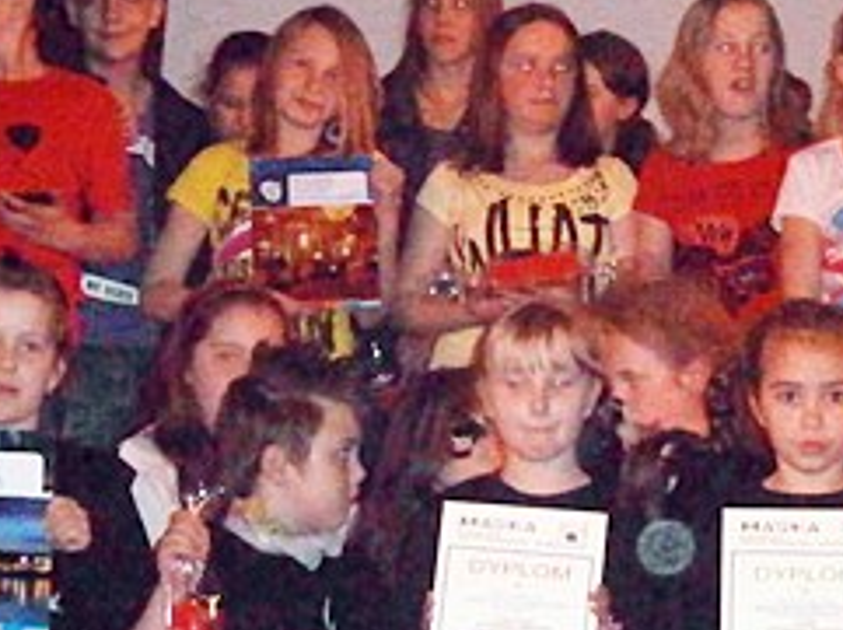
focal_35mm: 125
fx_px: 3040
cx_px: 504
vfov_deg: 11.8
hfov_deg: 15.8
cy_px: 434
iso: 1600
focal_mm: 8.3
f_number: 3.4
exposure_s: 1/250
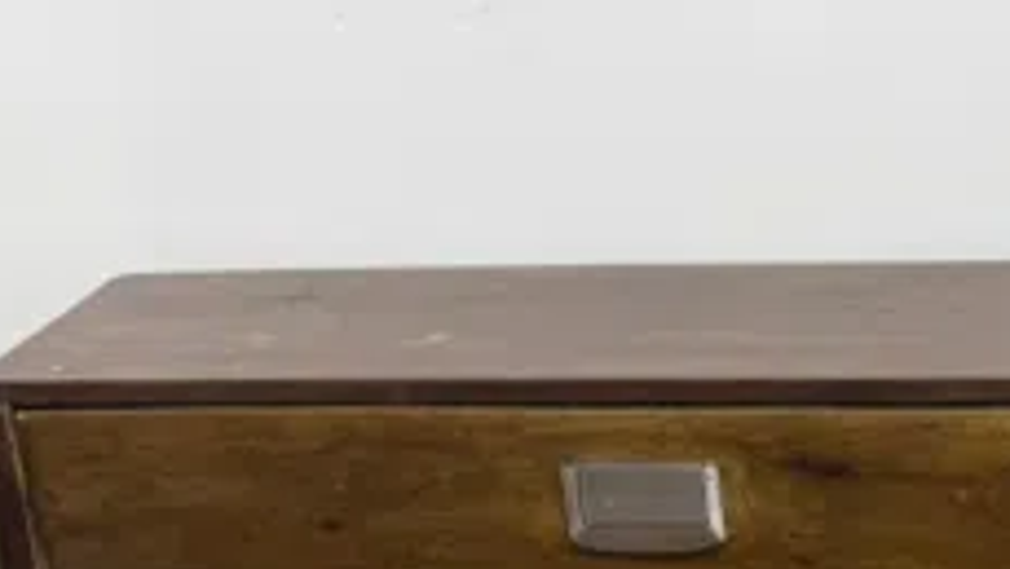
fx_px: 1956
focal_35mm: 73
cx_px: 1178
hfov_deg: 26.2
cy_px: 1054
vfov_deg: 14.4
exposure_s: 1/50
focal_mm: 6.76
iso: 320
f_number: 1.78
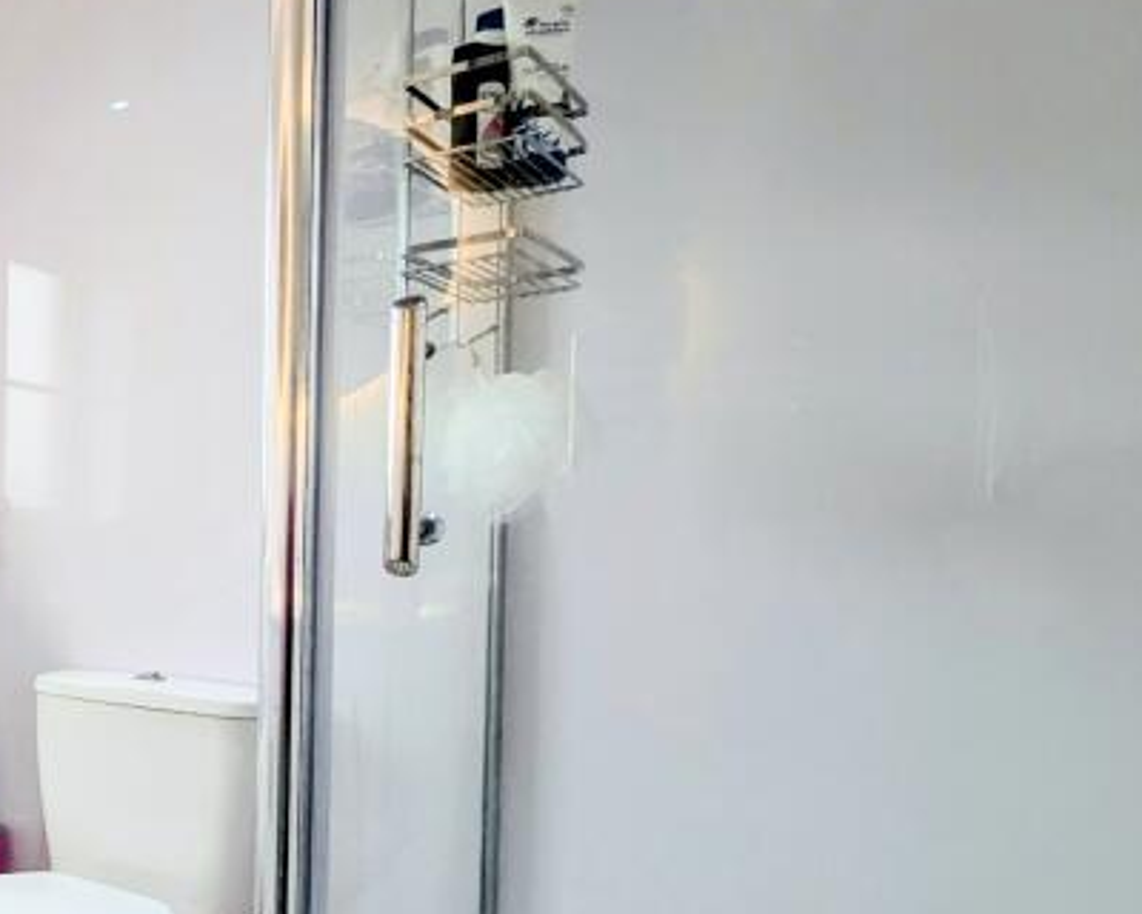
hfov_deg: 38.2
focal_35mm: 30
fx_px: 1014
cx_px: -305
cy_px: 561
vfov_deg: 48.1
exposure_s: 1/284
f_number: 1.7
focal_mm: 2.02
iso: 45
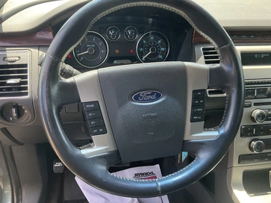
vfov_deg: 44.1
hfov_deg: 56.8
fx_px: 250
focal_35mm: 32
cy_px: 93
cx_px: 127
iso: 40
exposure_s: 1/122
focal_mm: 3
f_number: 1.8
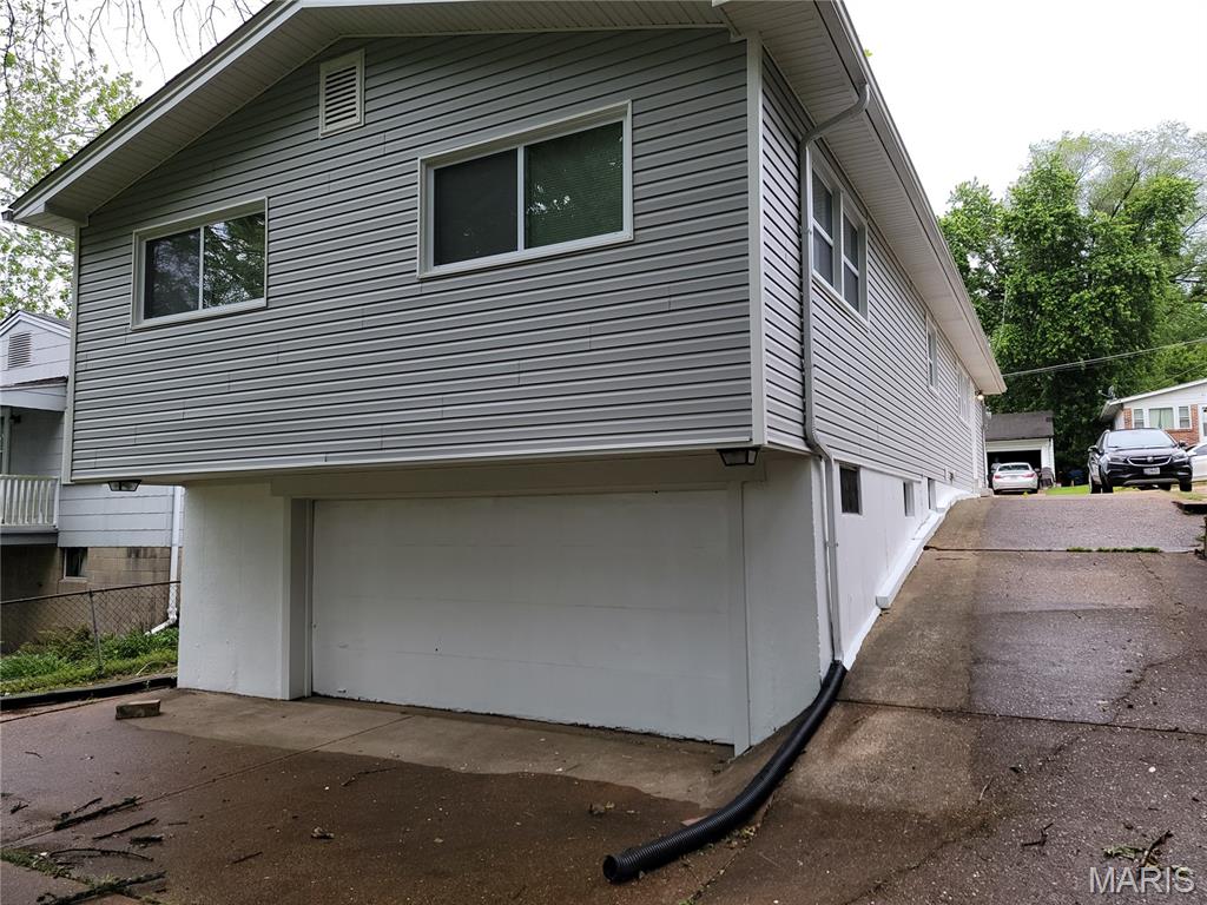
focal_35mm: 24
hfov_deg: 71.6
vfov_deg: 56.8
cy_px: 452
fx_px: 837
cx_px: 604
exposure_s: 1/120
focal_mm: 6.7
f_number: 1.8
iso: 25
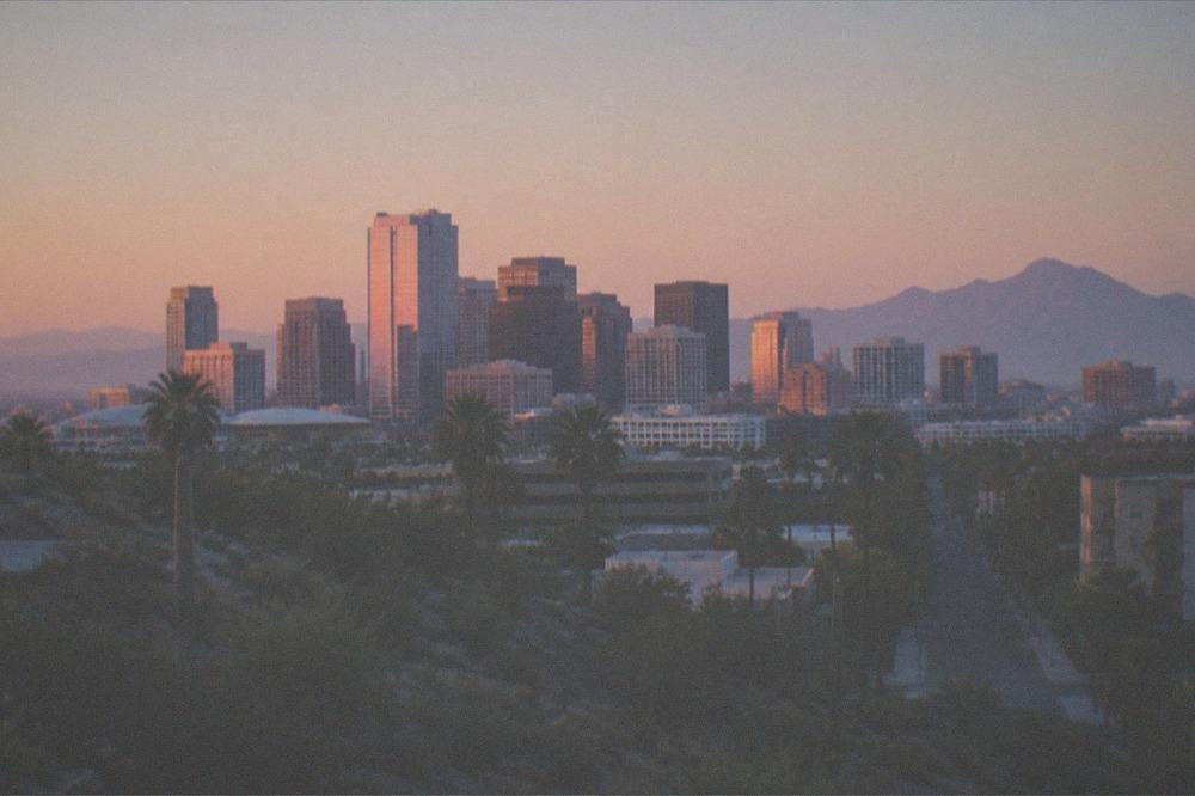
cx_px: 598
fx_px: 1161
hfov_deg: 54.5
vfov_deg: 37.8
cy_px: 398
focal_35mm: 35
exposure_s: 1/1600
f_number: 4.5
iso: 500
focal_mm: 35
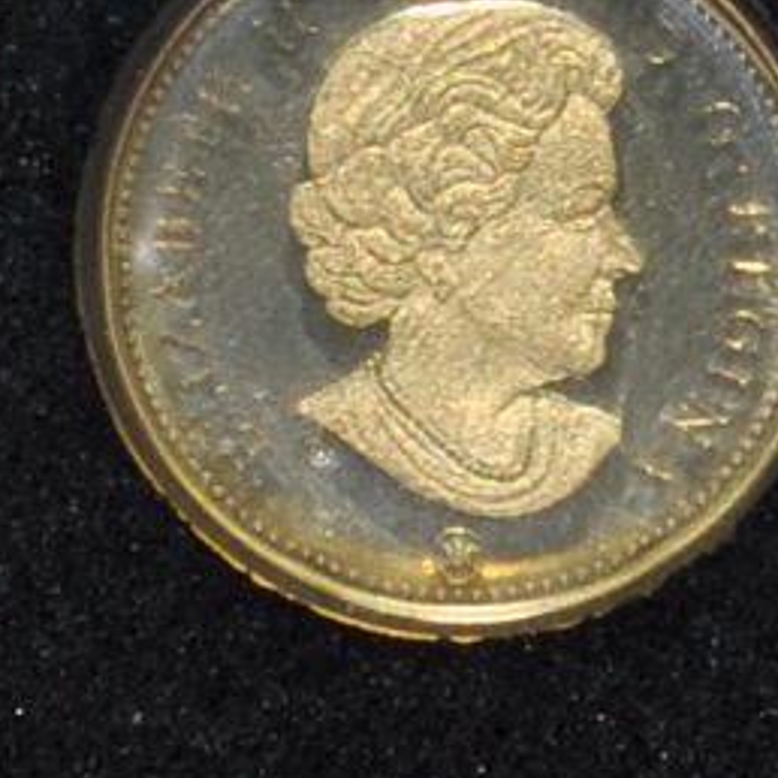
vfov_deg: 10.0
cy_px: 255
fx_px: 4426
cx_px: 446
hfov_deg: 10.0
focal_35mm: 174
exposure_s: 1/30
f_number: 5.6
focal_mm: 55
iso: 200
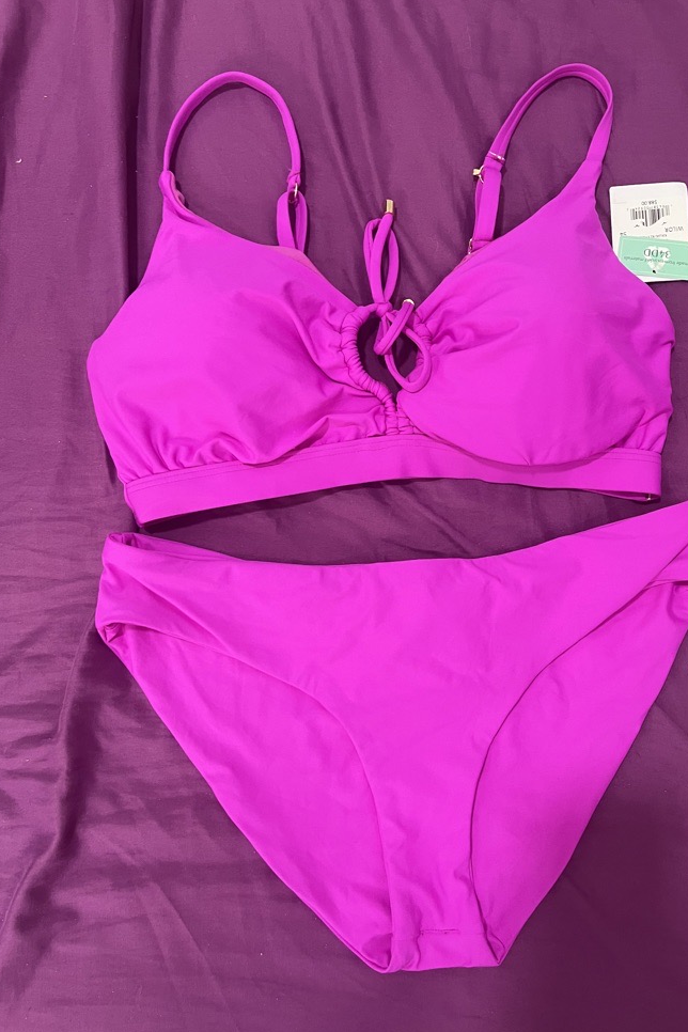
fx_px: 803
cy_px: 528
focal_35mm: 28
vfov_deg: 65.5
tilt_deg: -85.3
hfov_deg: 46.3
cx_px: 376
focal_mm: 5.1
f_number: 1.6
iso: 320
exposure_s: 1/50
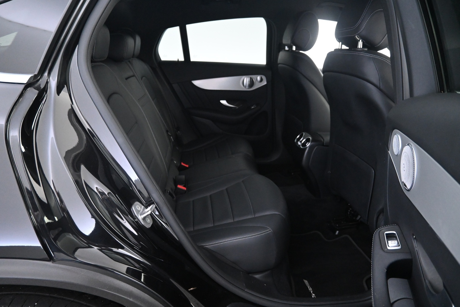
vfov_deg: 53.1
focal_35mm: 24
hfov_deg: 73.7
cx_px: 230
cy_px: 154
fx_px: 307
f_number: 3.5
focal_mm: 16
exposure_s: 1/30
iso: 4000
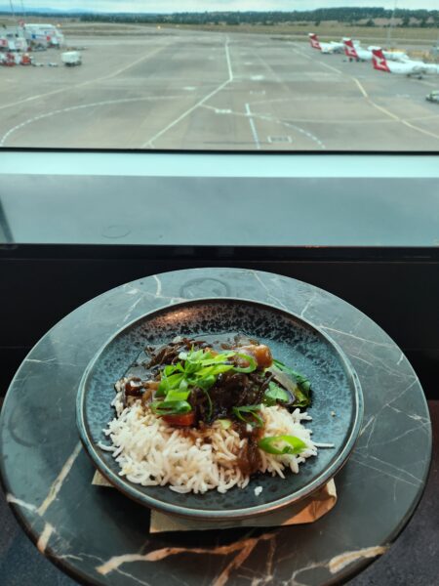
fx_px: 389
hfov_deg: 58.9
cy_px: 293
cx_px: 220
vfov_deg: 73.9
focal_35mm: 23
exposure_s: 1/180
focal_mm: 5.4
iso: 125
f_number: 1.8
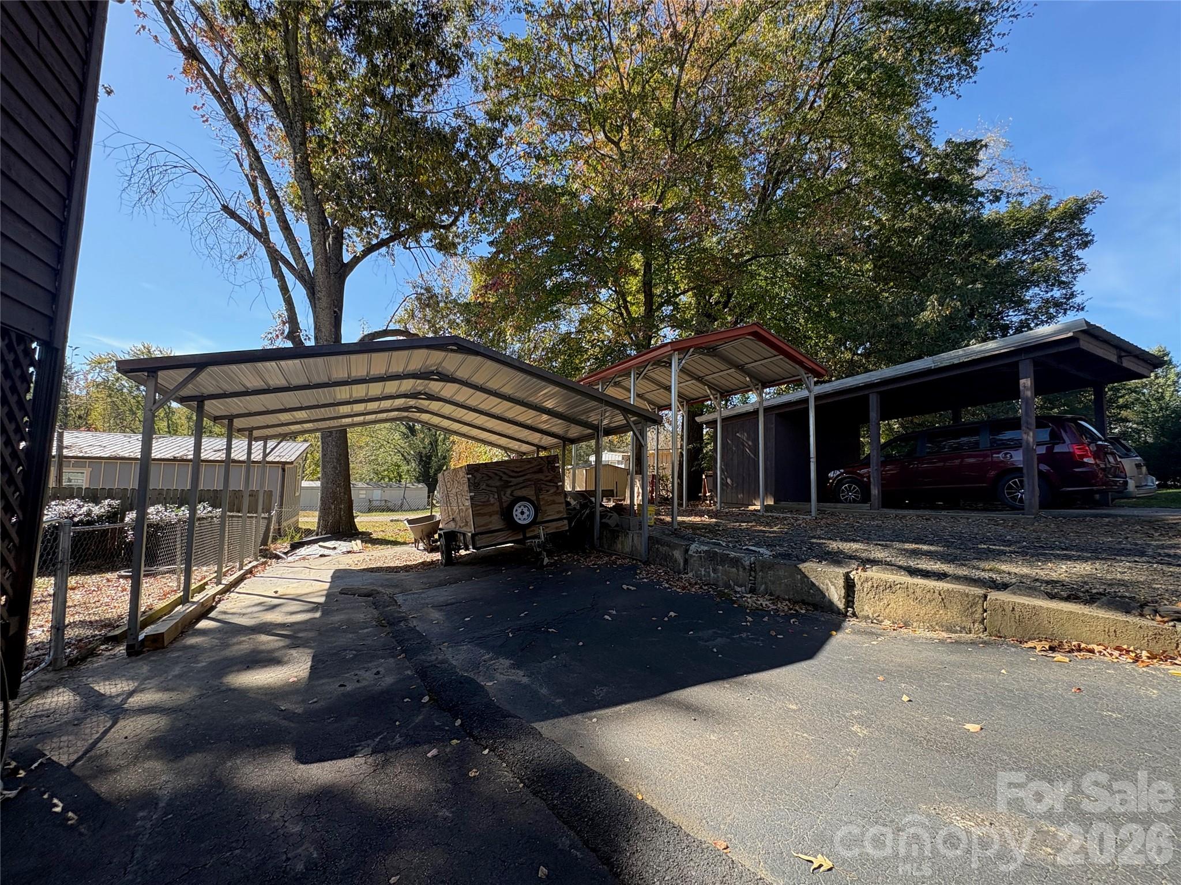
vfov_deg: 85.7
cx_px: 590
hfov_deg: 102.1
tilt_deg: +3.5
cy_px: 442
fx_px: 478
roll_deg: -2.9
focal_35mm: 14
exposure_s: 1/275
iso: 64
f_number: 2.2
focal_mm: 2.22
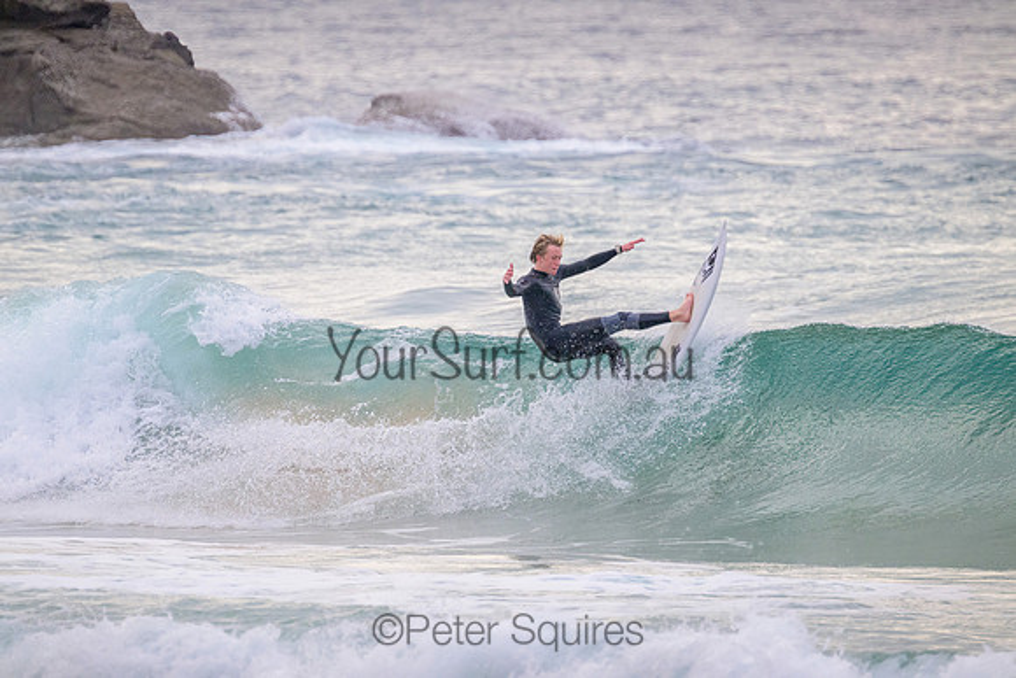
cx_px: 508
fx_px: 22582
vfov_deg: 1.7
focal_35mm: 800
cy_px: 339
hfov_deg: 2.6
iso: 1800
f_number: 11
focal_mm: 800
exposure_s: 1/1250
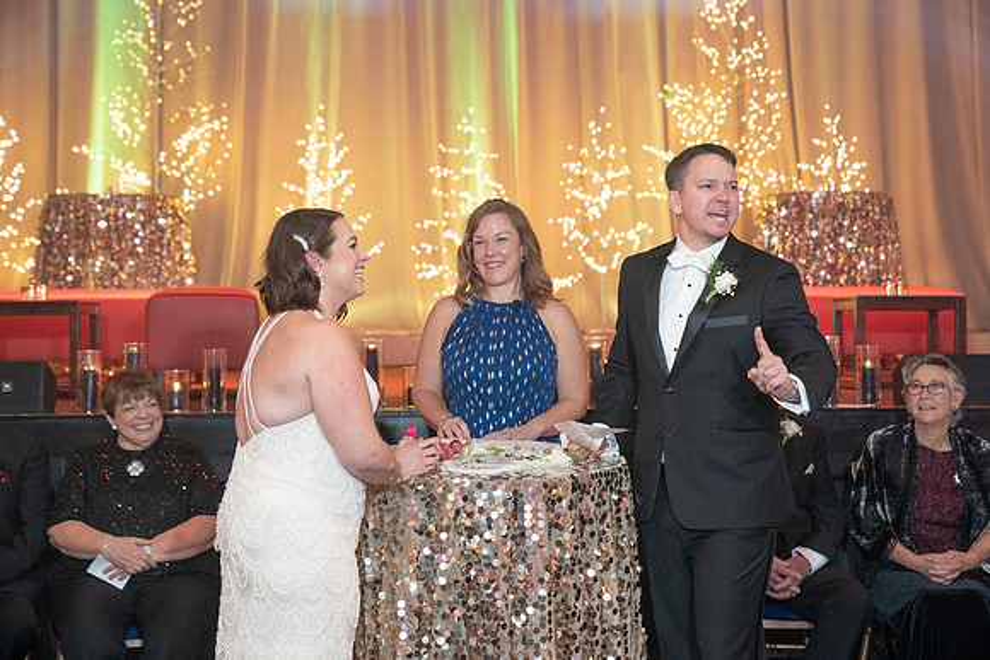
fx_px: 1925
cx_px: 495
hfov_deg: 28.8
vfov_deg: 19.5
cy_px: 330
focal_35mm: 70
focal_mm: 70
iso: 4000
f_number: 4
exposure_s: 1/125
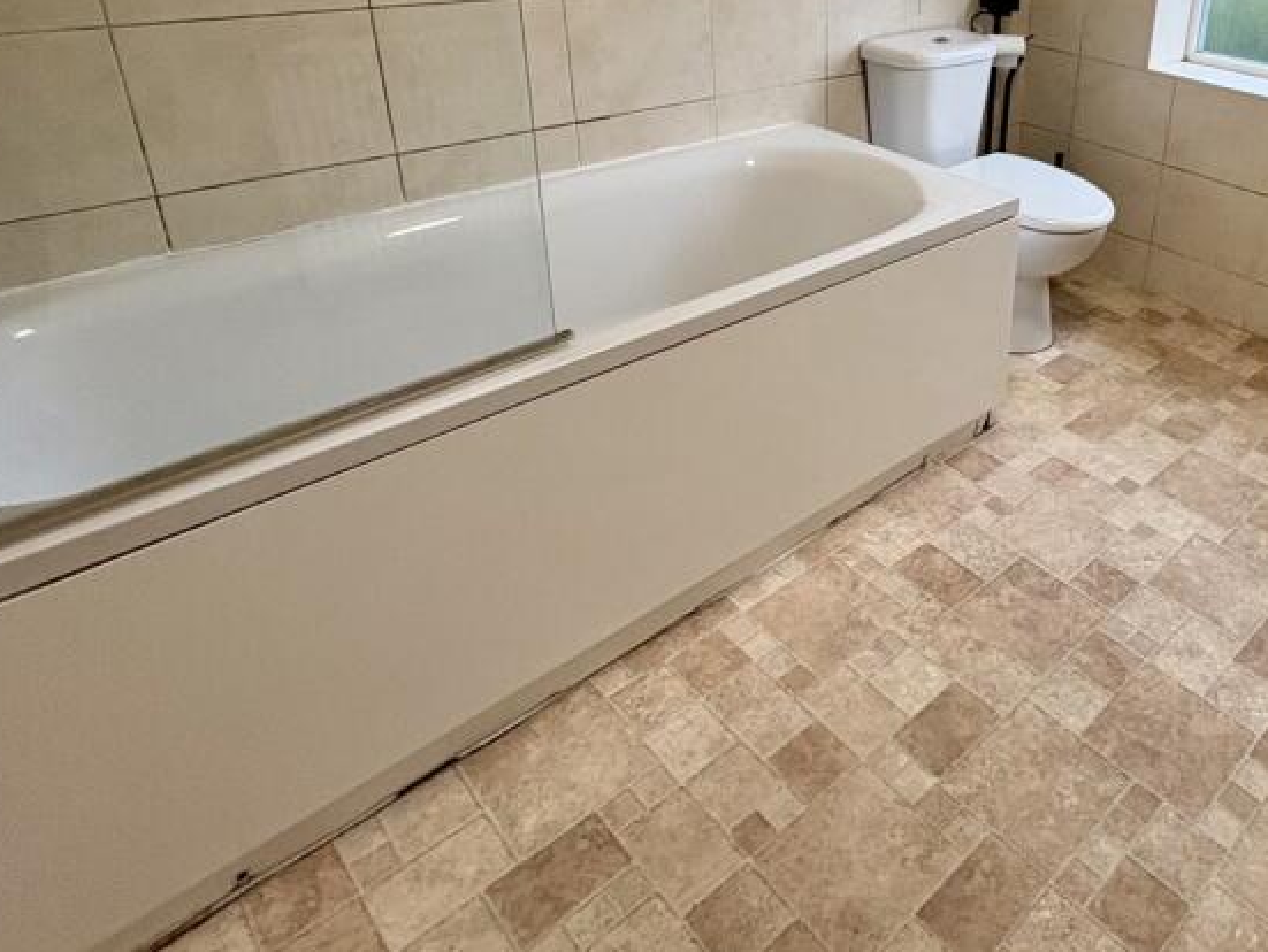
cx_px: 960
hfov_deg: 63.1
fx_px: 953
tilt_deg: -22.5
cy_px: 235
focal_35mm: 26
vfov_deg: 50.8
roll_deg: -3.7
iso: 200
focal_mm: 2.22
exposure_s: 1/100
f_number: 2.2
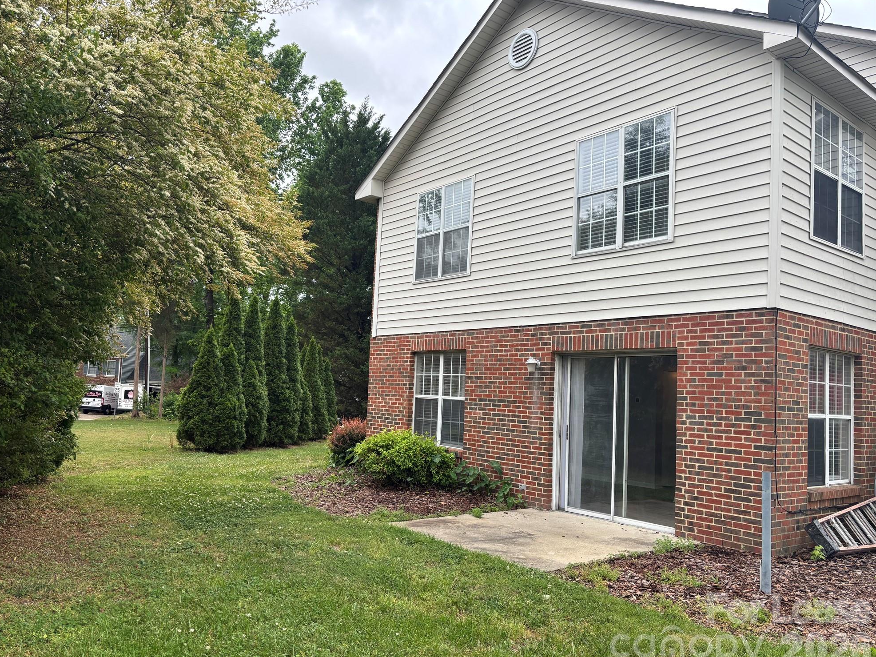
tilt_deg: +4.4
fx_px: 683
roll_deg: -3.3
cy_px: 338
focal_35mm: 27
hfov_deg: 65.3
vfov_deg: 51.3
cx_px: 422
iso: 50
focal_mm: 5.96
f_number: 1.6
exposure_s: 1/670
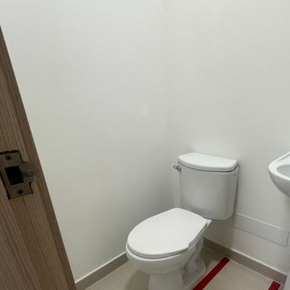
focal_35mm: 23
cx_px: 200
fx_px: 218
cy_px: 186
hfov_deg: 65.0
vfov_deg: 66.0
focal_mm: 2.22
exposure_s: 1/120
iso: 125
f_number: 2.2
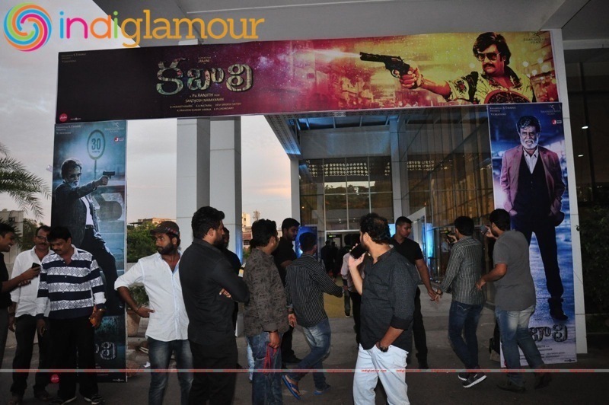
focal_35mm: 27
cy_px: 202
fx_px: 456
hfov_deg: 67.4
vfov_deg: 47.9
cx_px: 304
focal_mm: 18
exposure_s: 1/200
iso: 1800
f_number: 3.5
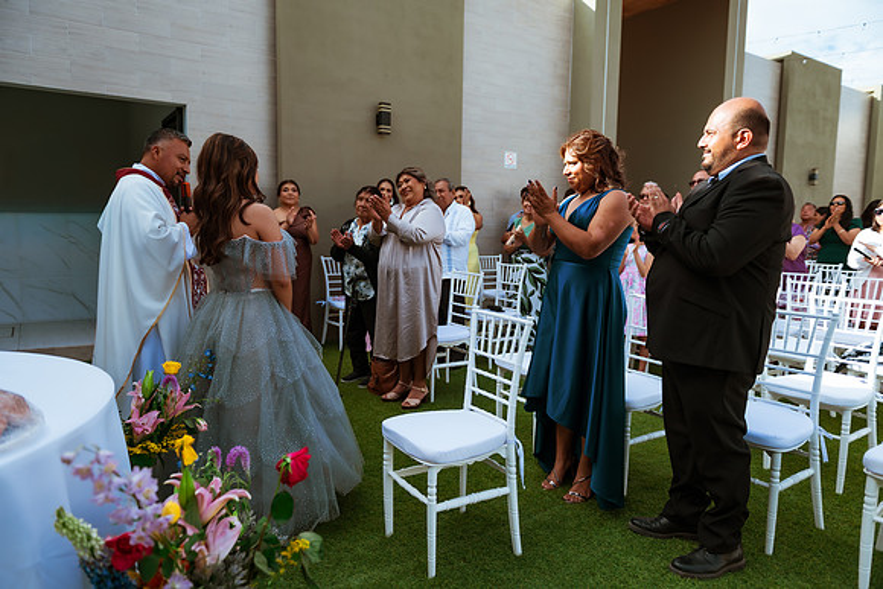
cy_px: 294
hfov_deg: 73.7
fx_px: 589
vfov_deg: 53.2
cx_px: 442
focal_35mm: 24
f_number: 2.8
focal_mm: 24
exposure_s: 1/800
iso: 100
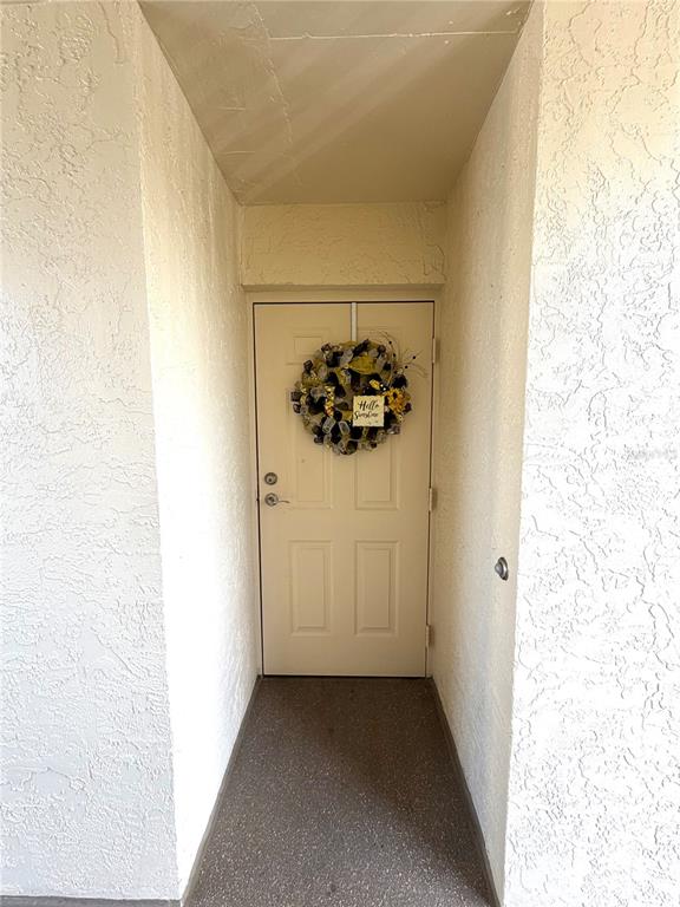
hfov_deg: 85.7
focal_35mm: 14
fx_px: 367
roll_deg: +0.9
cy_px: 454
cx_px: 340
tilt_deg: -5.8
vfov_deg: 102.1
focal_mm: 2.22
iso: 50
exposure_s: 1/121
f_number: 2.2
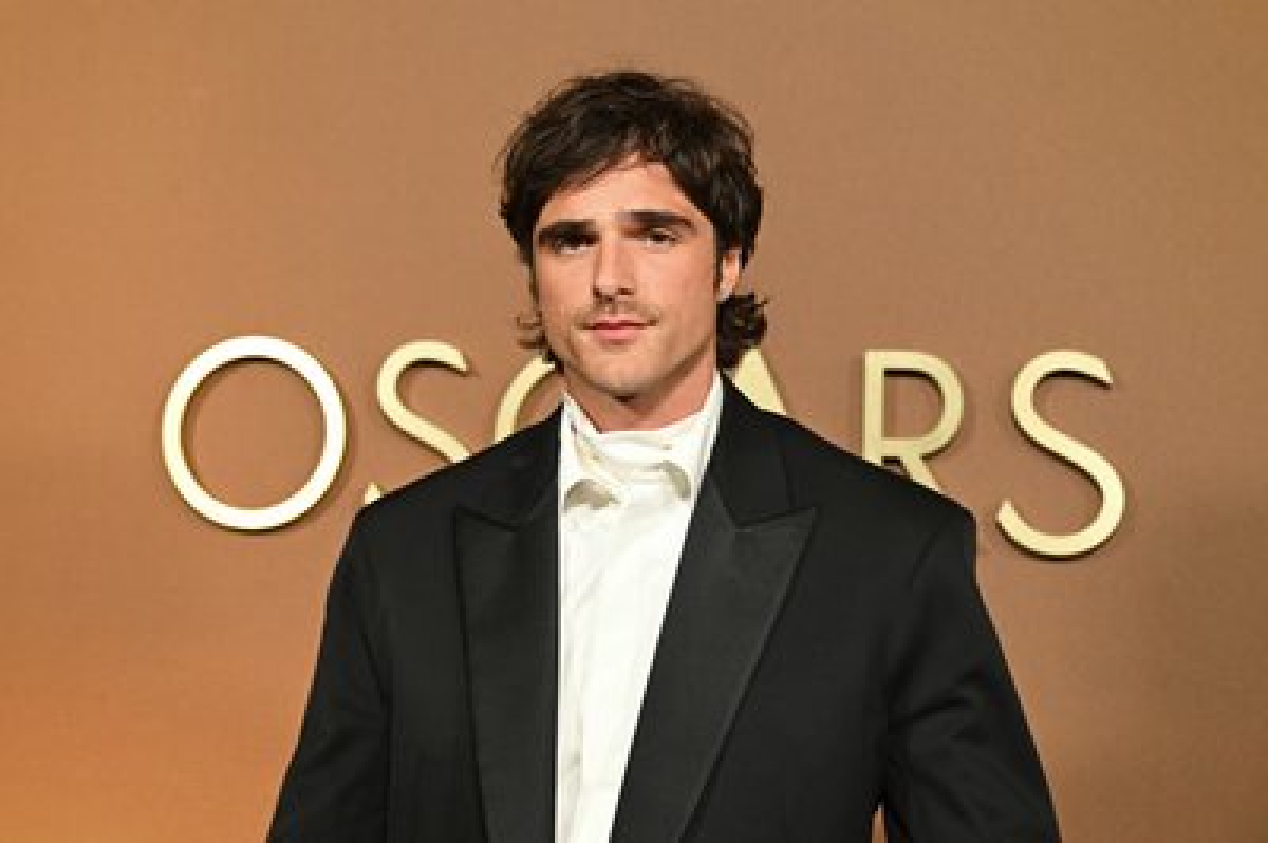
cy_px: 422
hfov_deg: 34.5
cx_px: 634
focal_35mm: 58
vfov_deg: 23.3
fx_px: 2041
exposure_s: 1/320
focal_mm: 58
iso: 3200
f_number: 4
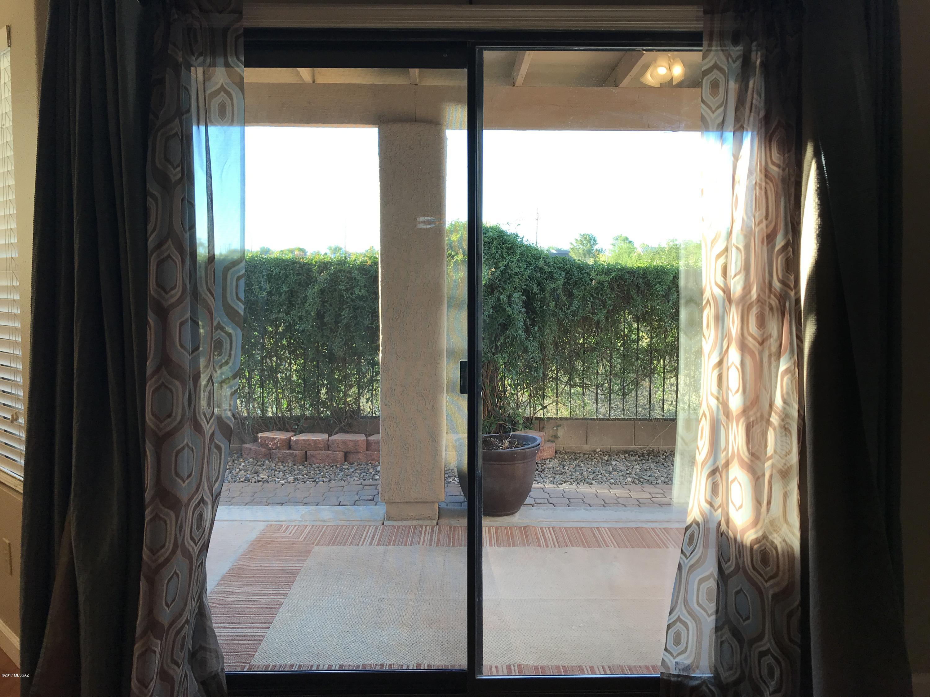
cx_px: 465
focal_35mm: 28
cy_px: 348
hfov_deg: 63.4
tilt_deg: -5.6
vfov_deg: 49.7
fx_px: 752
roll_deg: +1.1
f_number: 1.8
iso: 20
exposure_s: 1/120
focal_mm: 3.99
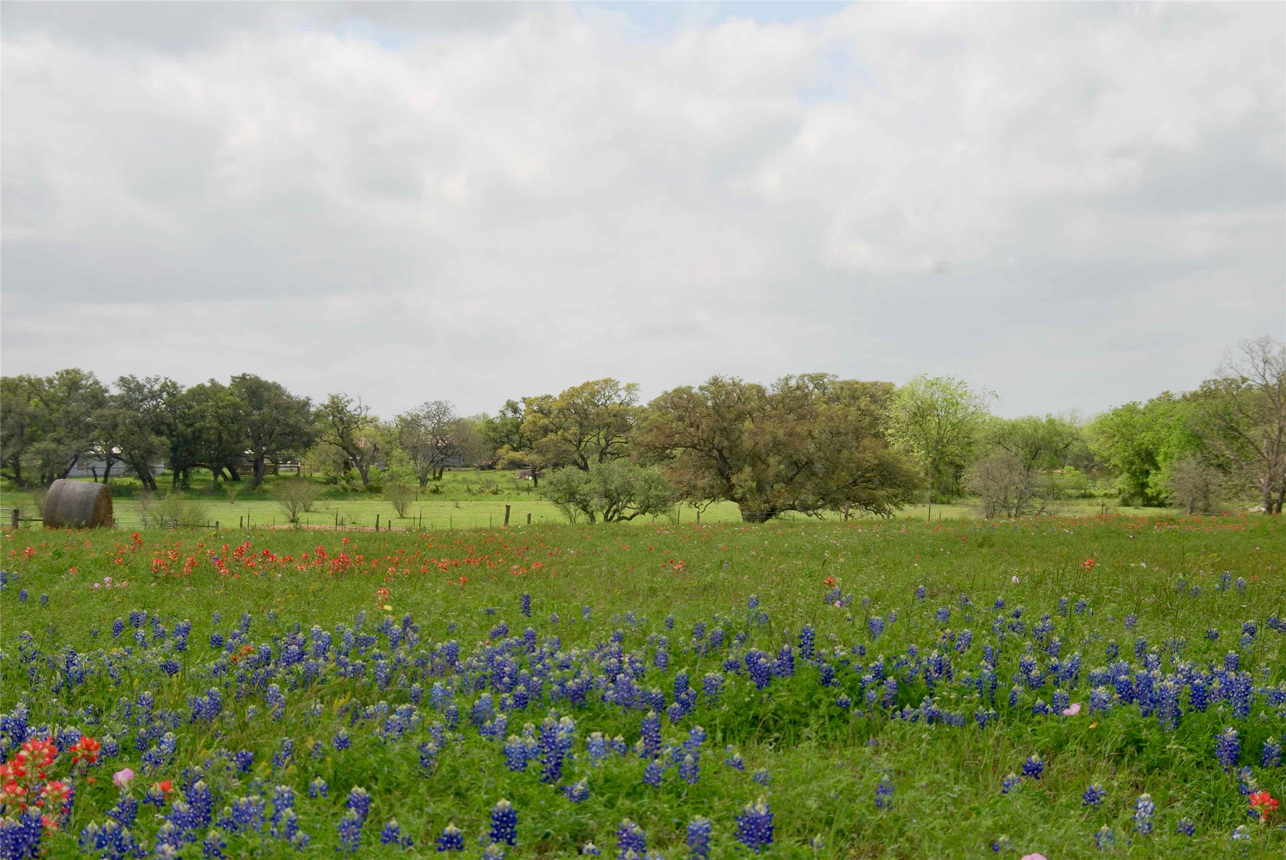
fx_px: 2789
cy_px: 430
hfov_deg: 26.0
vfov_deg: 17.5
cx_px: 643
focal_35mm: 78
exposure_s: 1/200
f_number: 10
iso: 100
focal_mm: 52
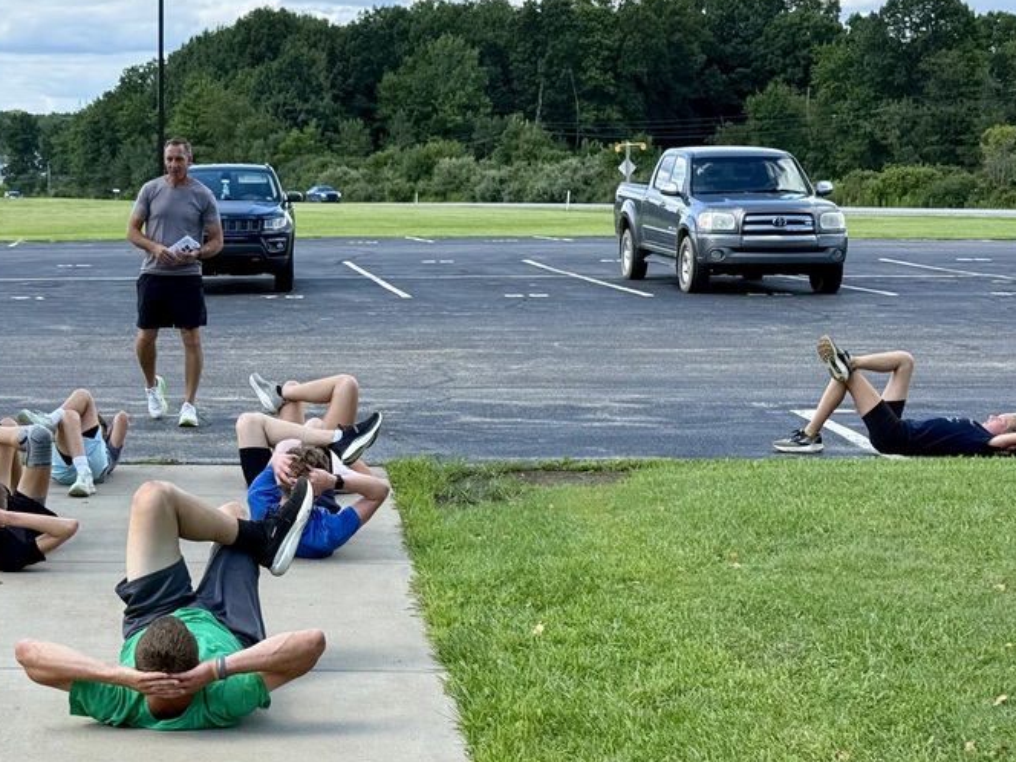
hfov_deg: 26.2
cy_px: 398
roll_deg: -0.5
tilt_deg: -6.1
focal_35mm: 74
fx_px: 2172
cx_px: 321
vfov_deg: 19.9
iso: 100
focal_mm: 6.76
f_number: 1.78
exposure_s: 1/1980
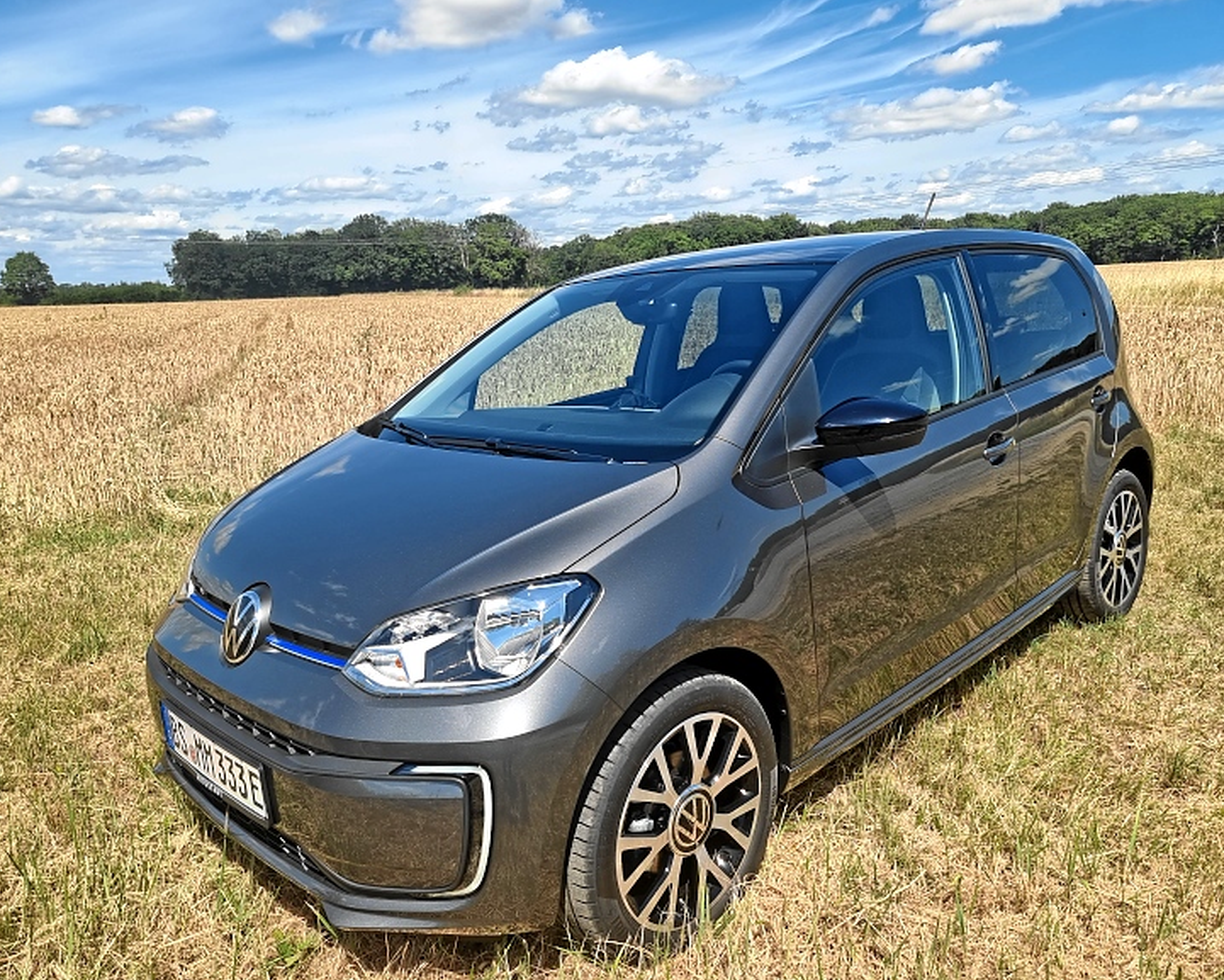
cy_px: 503
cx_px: 626
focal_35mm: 26
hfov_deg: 66.0
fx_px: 942
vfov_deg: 54.9
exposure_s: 1/1084
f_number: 1.8
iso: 50
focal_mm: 6.7
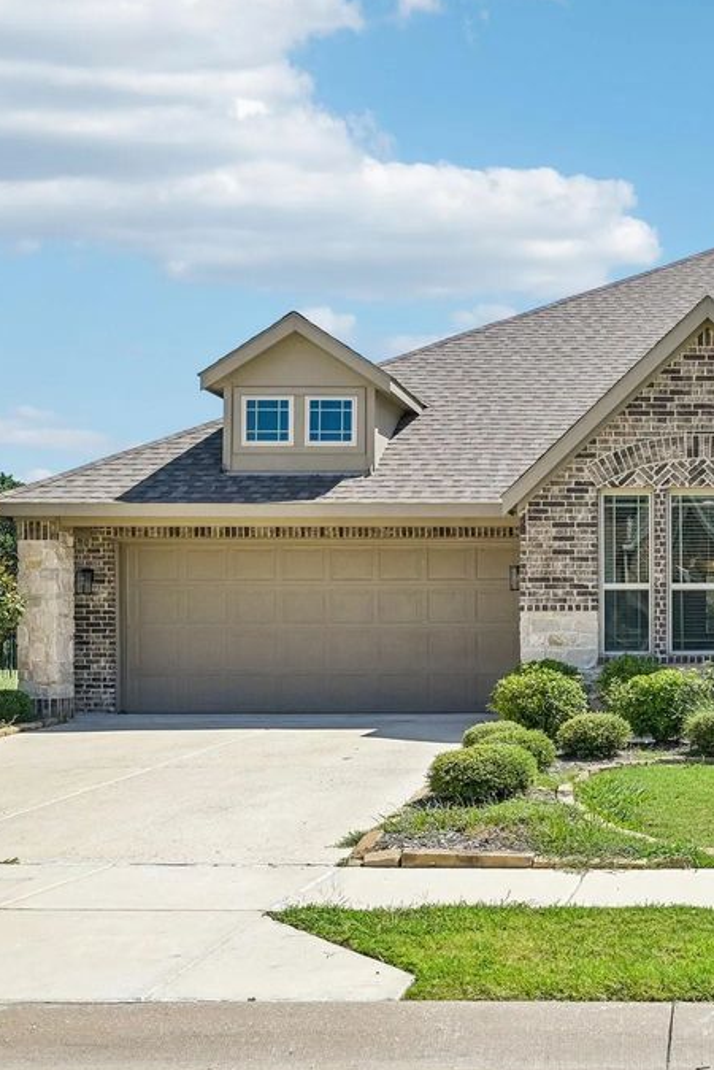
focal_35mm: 41
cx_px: 727
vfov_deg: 47.4
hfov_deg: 30.2
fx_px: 1218
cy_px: 536
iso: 400
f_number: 8
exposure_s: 1/1000
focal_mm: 27
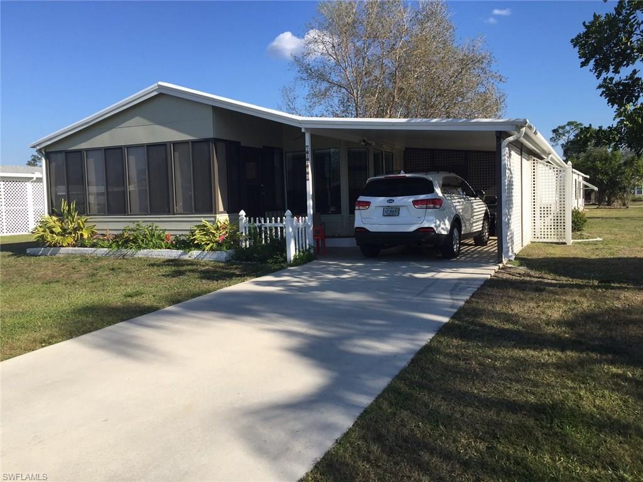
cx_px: 322
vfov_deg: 48.2
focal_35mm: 29
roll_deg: +1.1
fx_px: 539
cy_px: 241
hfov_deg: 61.7
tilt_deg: -2.3
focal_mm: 4.15
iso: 32
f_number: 2.2
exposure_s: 1/1799
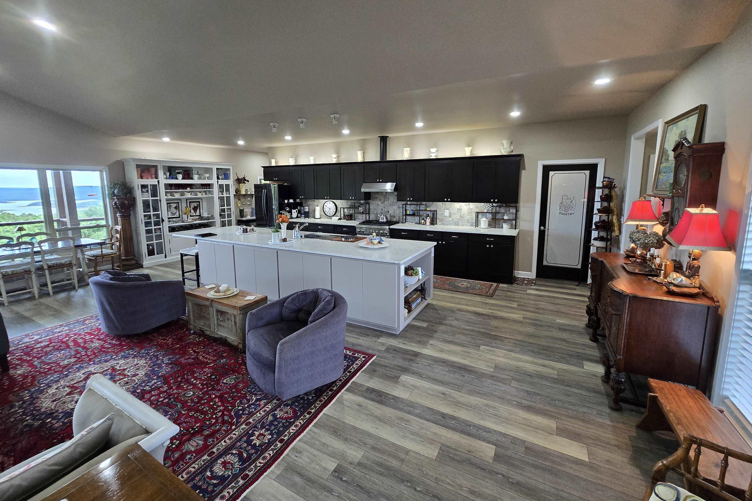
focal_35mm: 14
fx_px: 292
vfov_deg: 81.1
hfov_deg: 104.2
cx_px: 370
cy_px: 232
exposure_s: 1/60
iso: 400
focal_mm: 2.2
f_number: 2.2
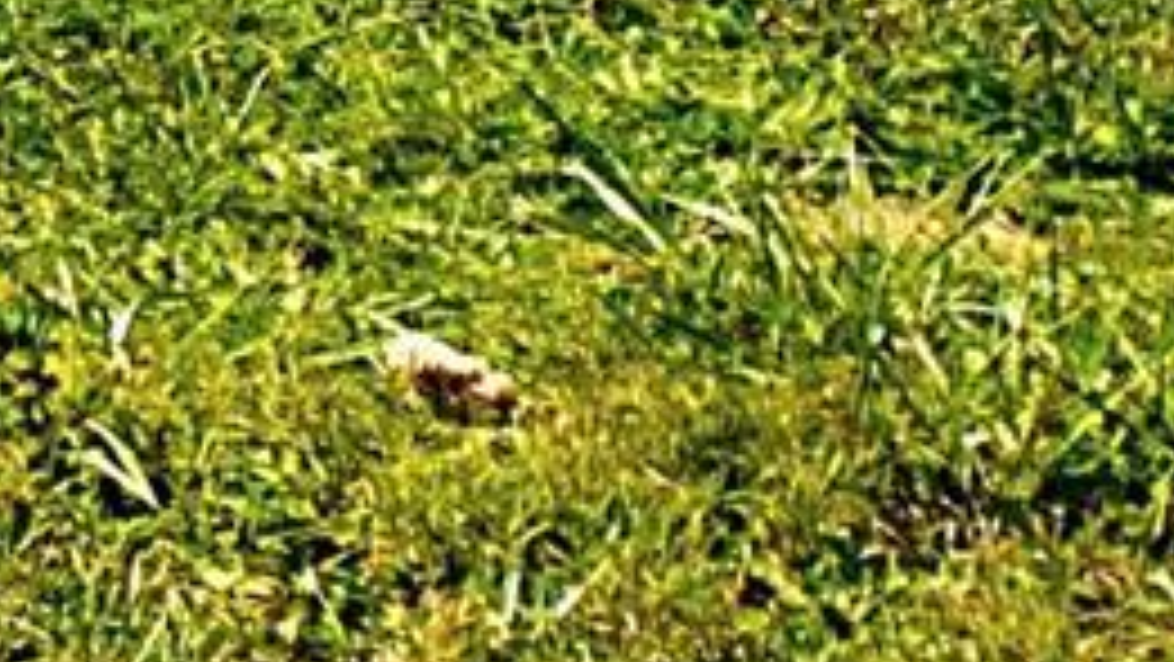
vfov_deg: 3.8
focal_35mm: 296
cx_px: -3081
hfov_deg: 6.3
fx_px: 9217
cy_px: -2148
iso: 800
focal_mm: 24
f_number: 8
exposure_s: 1/1600
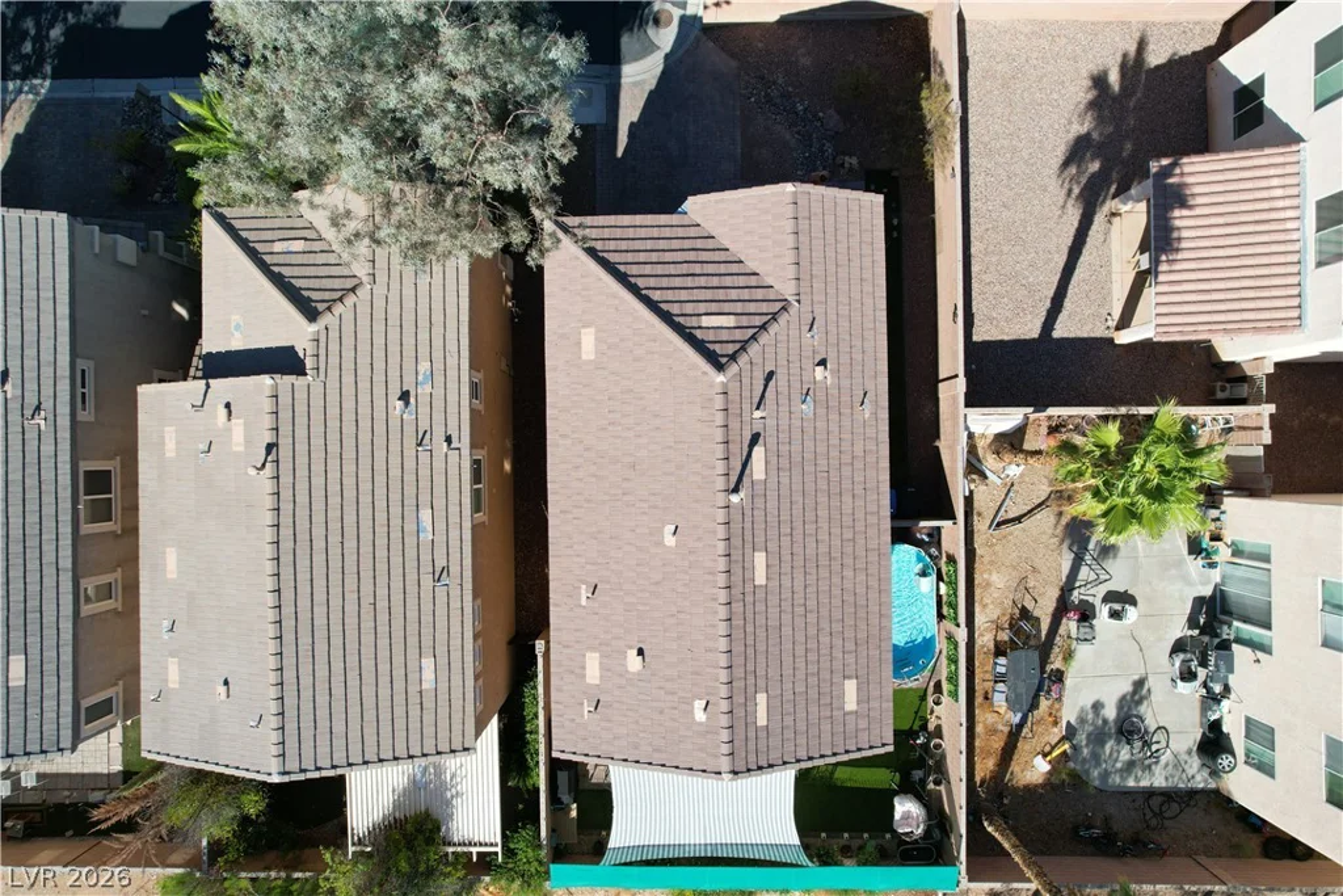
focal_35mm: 22
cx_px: 672
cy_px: 448
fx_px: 821
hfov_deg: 78.6
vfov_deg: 57.2
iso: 120
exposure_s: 1/2000
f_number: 2.8
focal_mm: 8.38
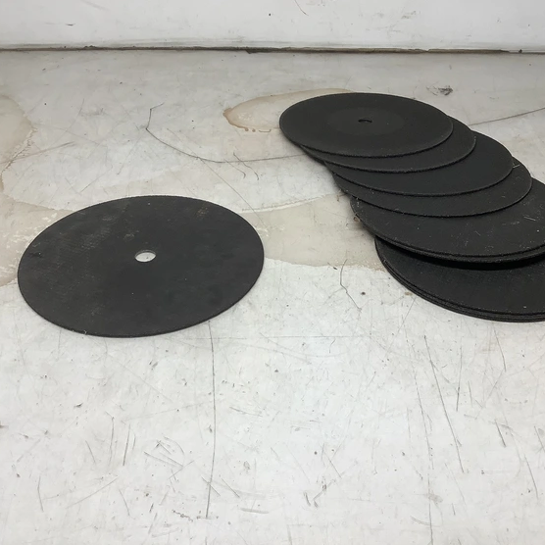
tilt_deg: -38.0
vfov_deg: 44.9
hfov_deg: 44.8
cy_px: 275
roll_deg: -2.2
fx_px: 659
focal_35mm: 37
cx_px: 314
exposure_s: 1/120
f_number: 2.4
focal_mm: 3.3
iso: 64
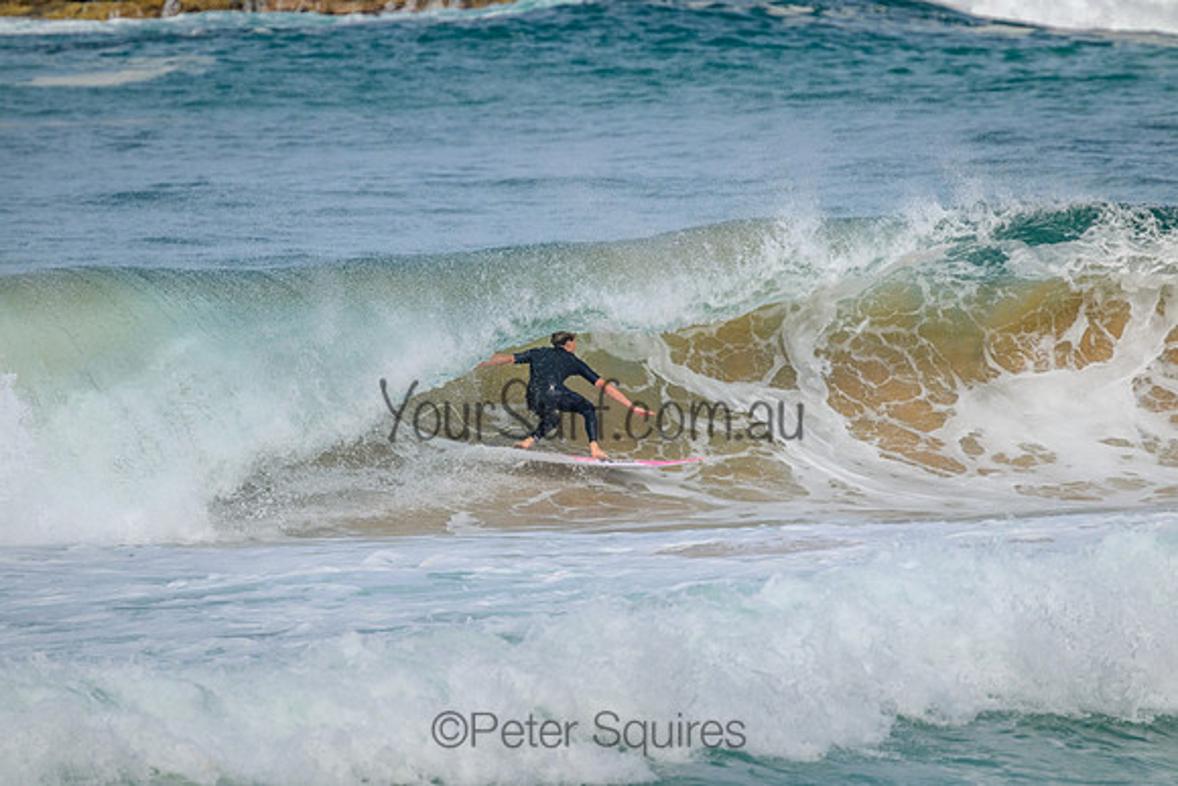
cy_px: 393
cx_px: 589
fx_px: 26183
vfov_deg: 1.7
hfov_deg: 2.6
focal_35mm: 800
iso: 800
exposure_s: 1/2000
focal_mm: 800
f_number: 11
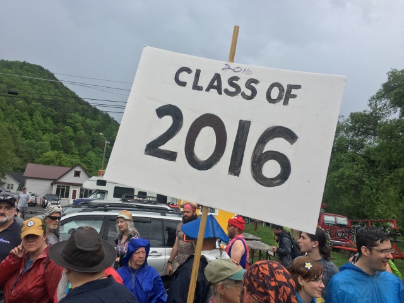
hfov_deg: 61.7
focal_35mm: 29
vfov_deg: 48.2
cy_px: 152
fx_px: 338
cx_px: 202
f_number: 2.2
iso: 25
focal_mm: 4.15
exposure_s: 1/680
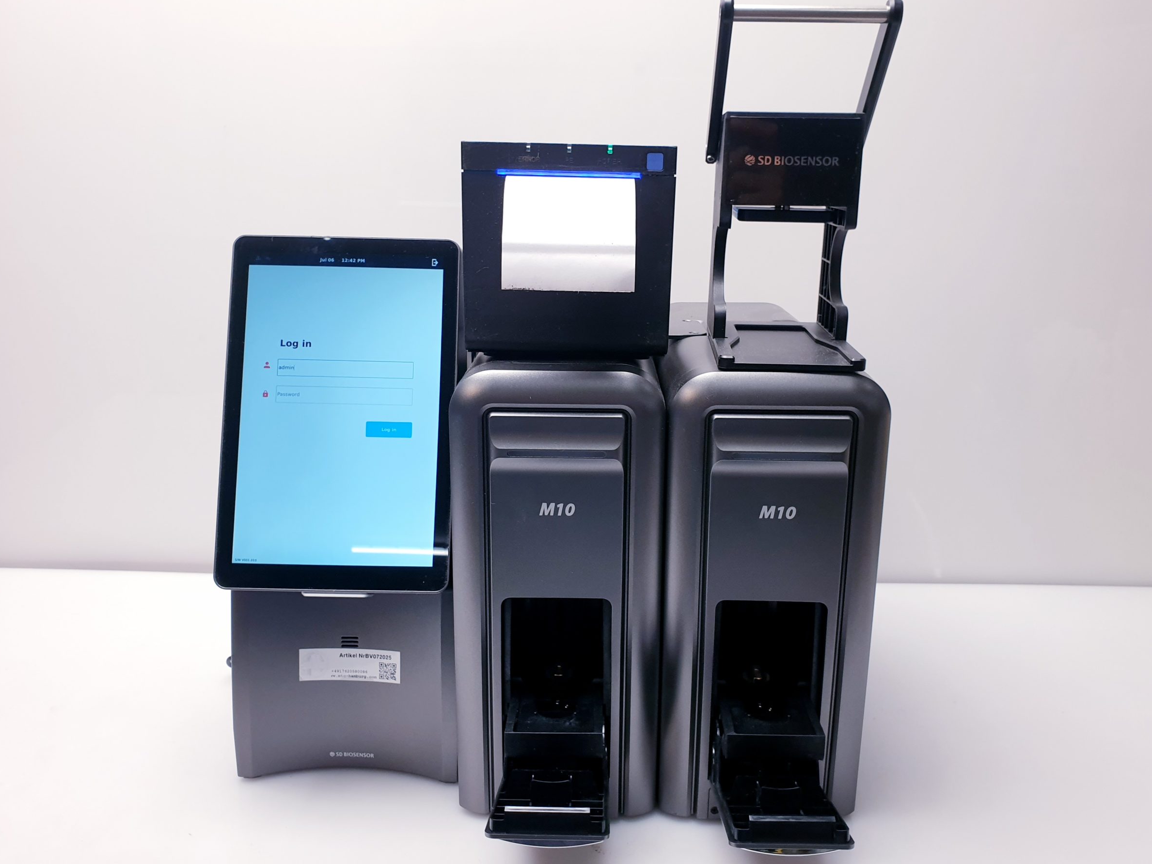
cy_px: 438
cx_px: 583
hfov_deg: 63.4
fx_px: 932
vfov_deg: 49.7
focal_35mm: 28
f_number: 2.4
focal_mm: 4.3
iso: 80
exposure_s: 1/100
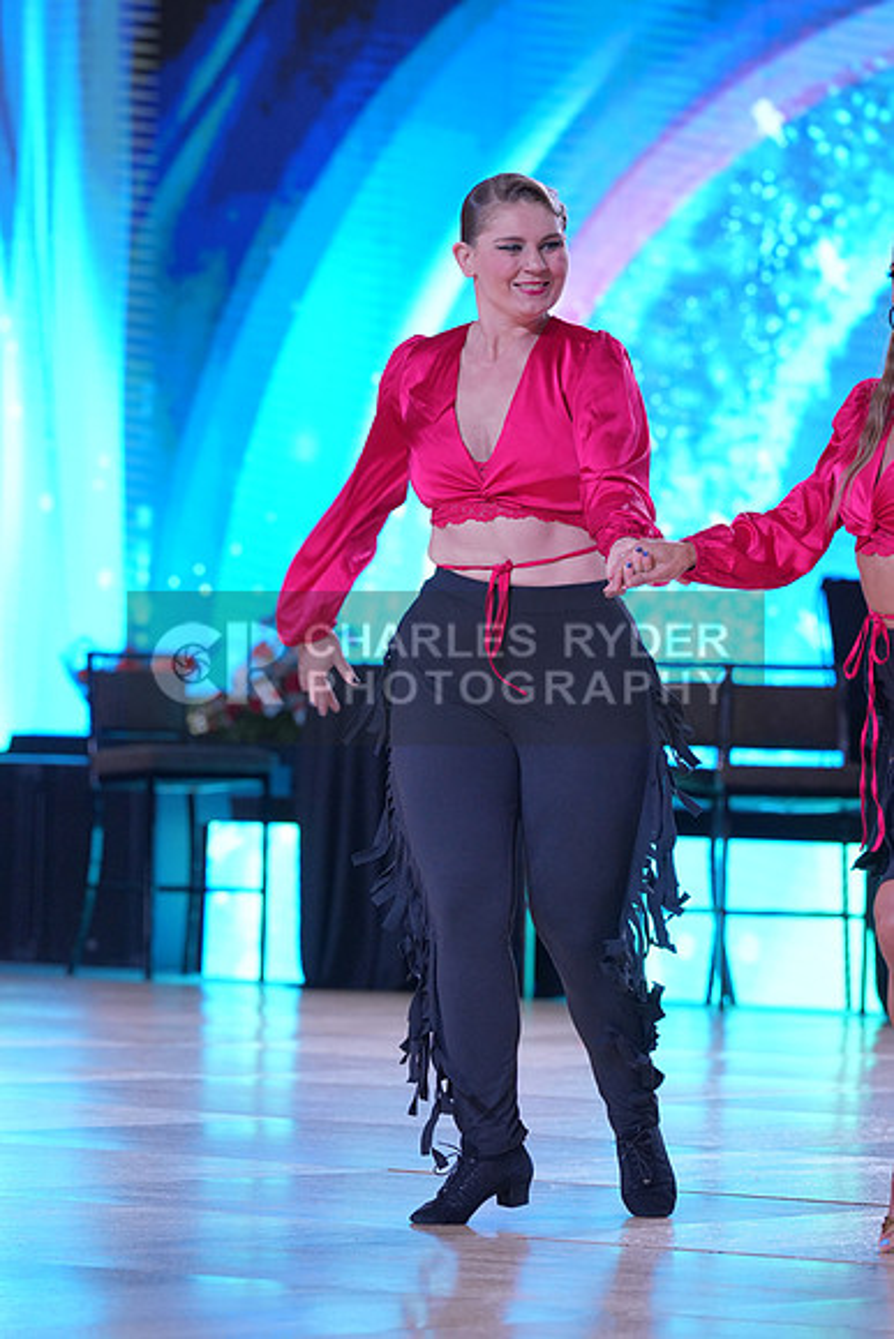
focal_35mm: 200
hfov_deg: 6.9
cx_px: 447
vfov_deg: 10.3
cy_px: 670
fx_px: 7445
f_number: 5.6
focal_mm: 200
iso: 2000
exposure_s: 1/400
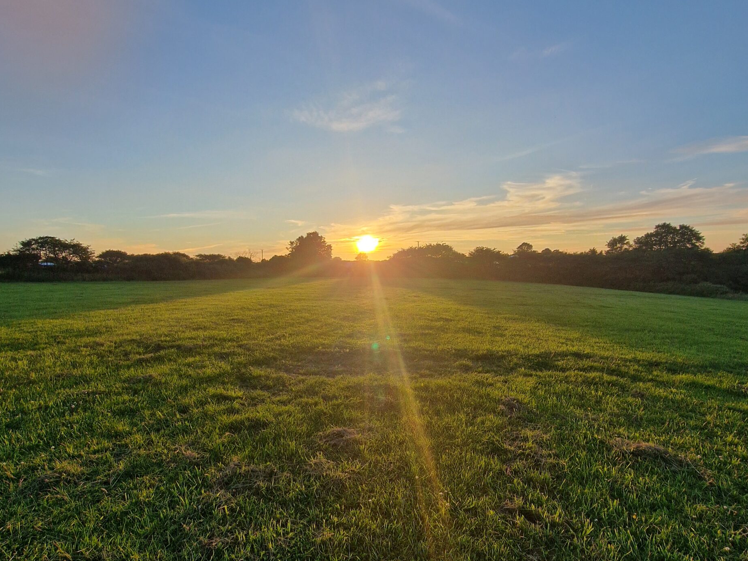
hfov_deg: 87.8
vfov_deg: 71.5
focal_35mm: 18
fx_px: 389
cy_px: 296
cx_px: 373
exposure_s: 1/802
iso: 50
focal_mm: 2.2
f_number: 2.2
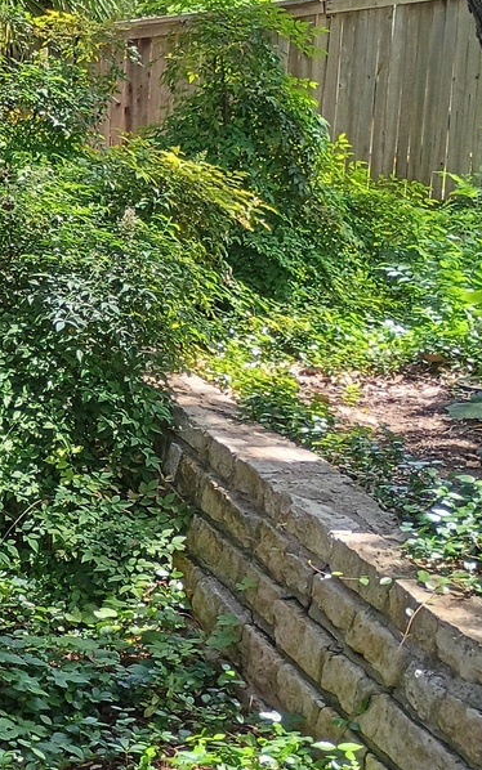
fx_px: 1555
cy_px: 382
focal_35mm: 74
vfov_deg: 27.8
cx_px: -173
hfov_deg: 16.5
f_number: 1.8
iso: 102
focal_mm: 4.27
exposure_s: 1/120
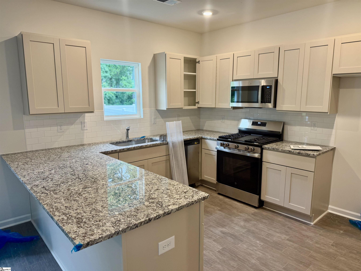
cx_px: 180
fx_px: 250
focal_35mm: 24
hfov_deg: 71.6
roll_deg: +0.8
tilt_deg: -9.5
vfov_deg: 56.8
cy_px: 136
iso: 125
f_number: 1.78
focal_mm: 6.76
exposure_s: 1/60
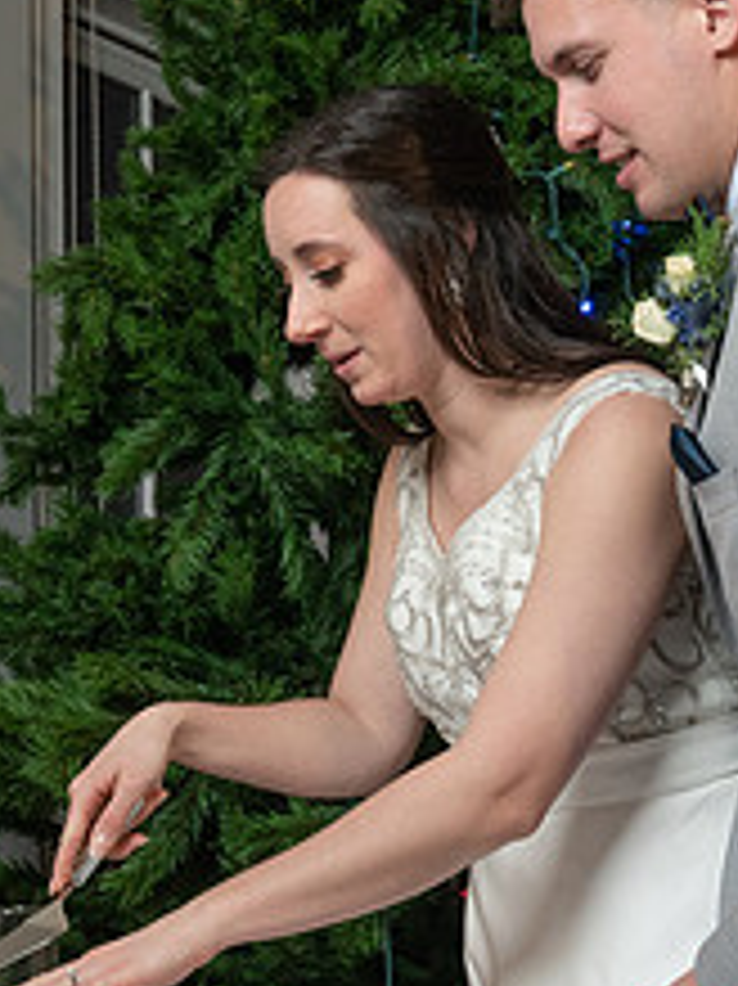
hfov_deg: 19.2
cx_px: 192
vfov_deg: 25.6
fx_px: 2162
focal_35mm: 76
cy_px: 624
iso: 2000
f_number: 5.6
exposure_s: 1/250
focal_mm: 29
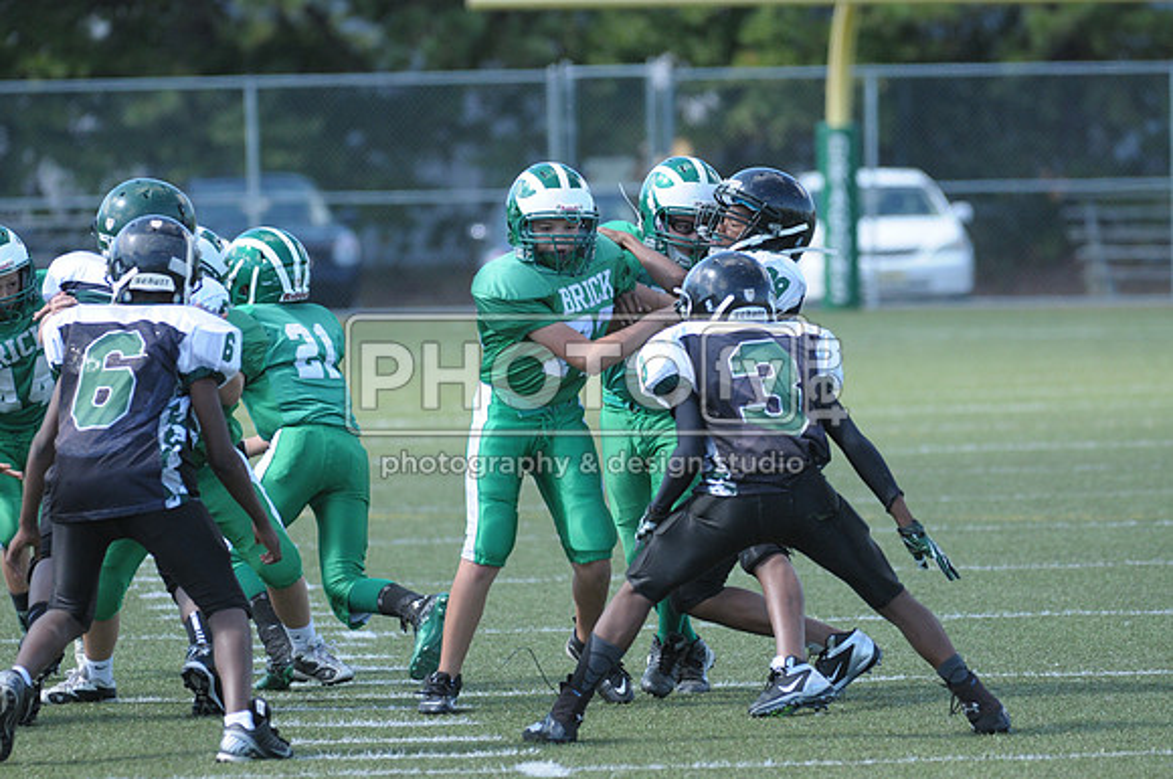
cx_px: 586
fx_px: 11714
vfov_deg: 3.8
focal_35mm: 360
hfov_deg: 5.7
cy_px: 390
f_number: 4
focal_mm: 240
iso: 640
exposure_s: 1/1000
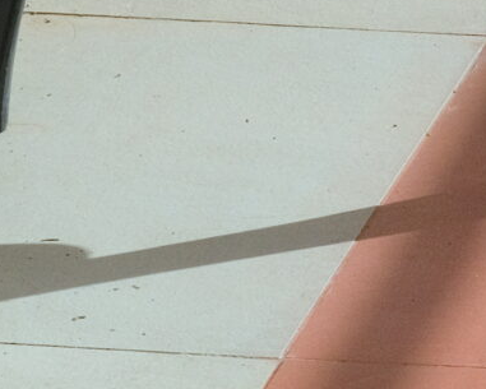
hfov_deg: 3.4
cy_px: -675
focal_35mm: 567
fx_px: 8158
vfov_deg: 2.7
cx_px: 850
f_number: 13
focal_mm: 60
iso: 400
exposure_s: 1/1400
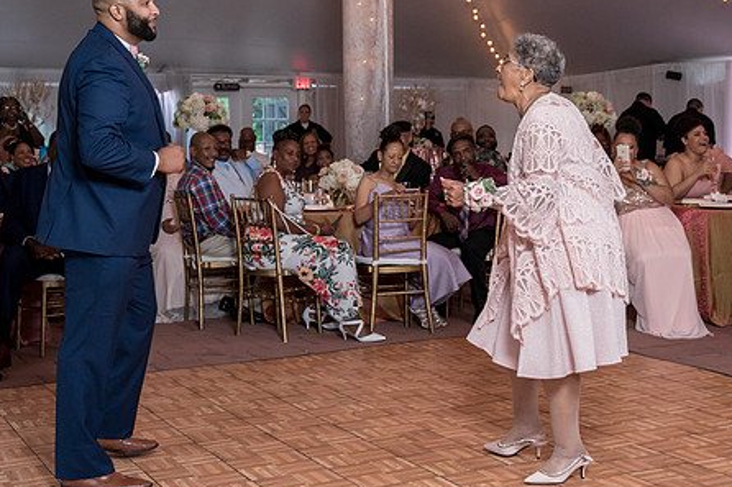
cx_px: 383
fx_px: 1159
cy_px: 170
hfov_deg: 35.1
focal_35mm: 57
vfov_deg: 23.7
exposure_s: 1/200
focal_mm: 35
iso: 2000
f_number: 4
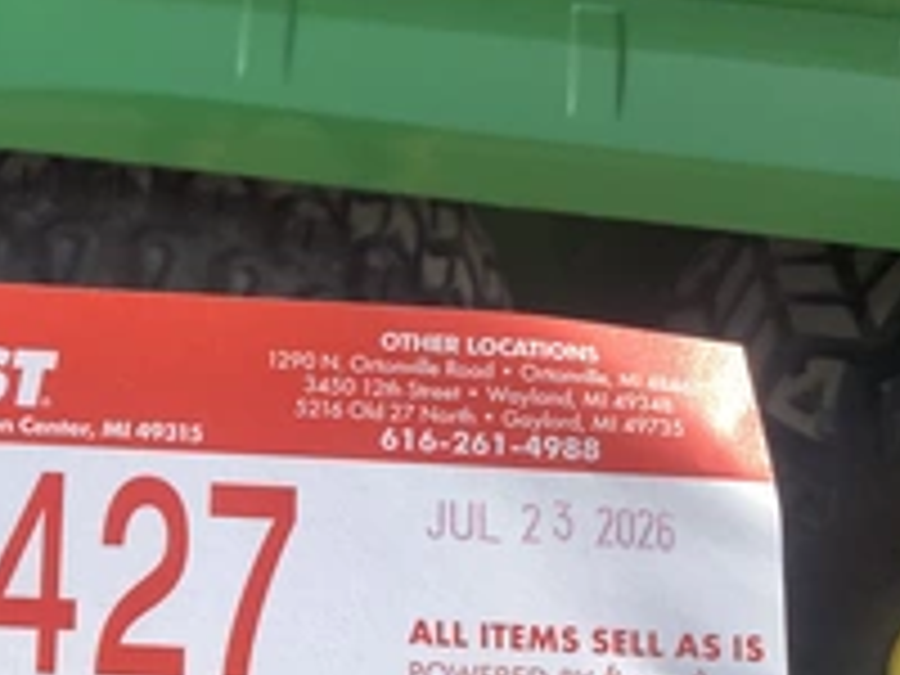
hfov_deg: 29.9
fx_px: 1612
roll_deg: +0.0
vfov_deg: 23.6
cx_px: 99
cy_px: 274
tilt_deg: -41.6
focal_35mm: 62
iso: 25
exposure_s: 1/783
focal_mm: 3.3
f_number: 2.4
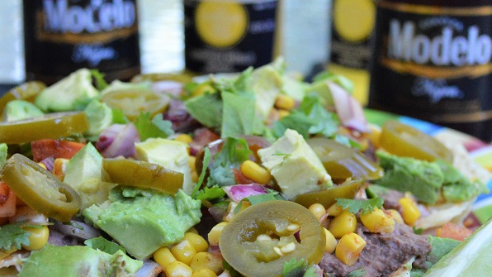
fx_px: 991
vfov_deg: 15.9
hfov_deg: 27.9
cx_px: 246
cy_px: 170
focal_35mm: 76
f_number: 4.8
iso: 3200
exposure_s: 1/200
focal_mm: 32
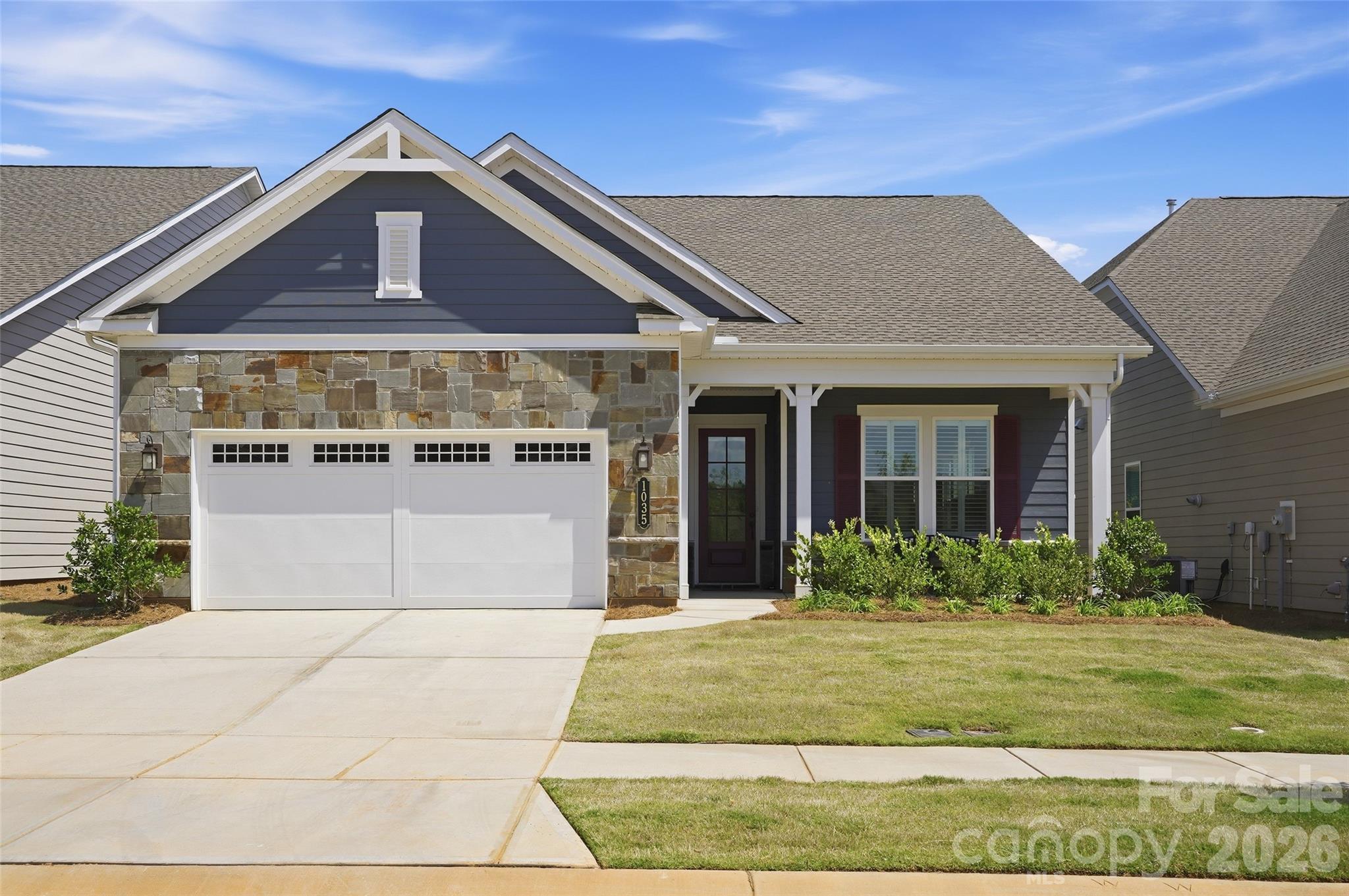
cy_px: 448
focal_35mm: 35
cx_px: 674
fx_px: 1310
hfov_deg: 54.5
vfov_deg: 37.8
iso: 100
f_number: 10
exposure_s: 1/200
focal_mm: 35
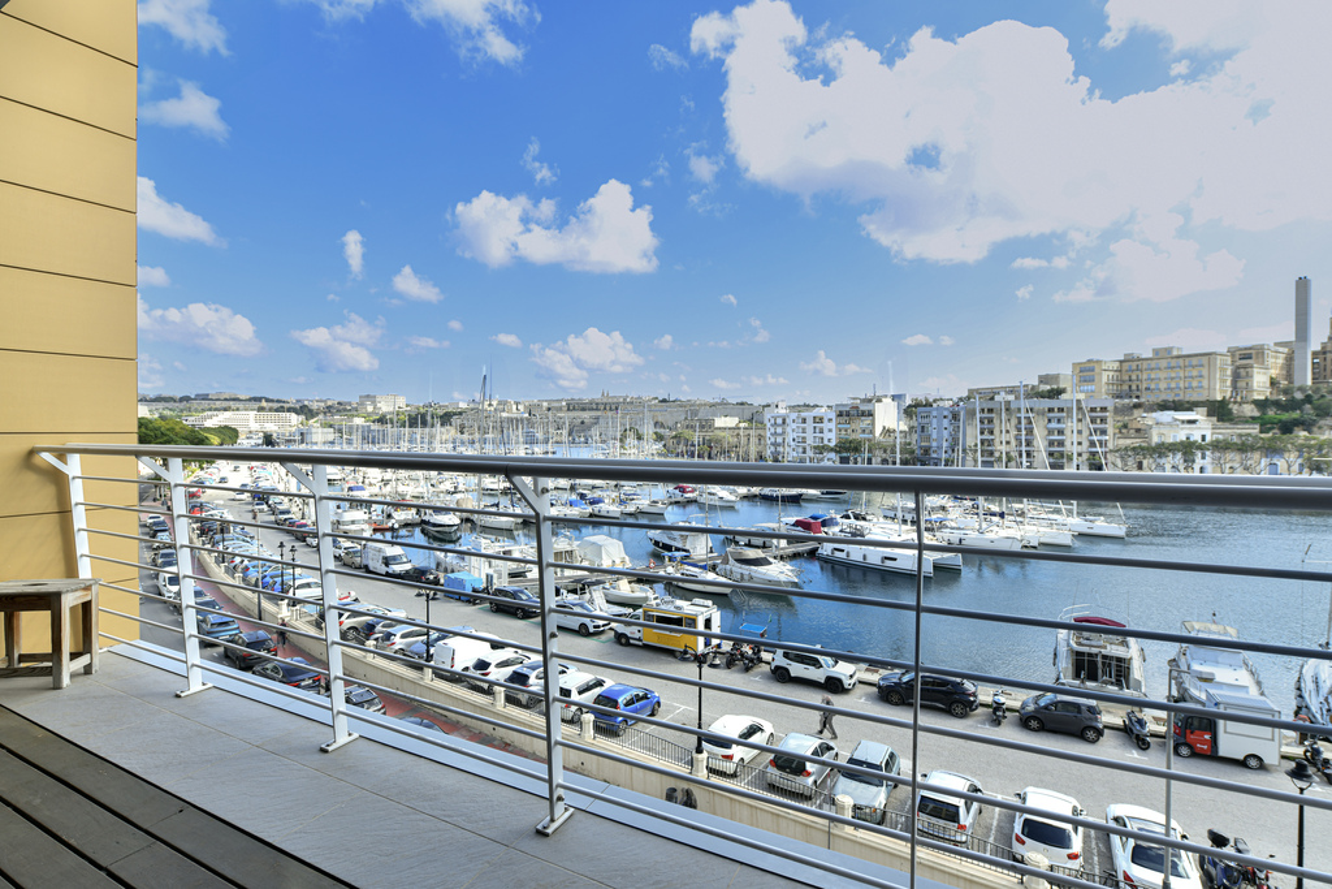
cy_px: 444
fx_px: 629
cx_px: 666
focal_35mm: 17
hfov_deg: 93.3
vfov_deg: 70.5
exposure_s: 1/250
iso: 200
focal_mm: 17
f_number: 7.1
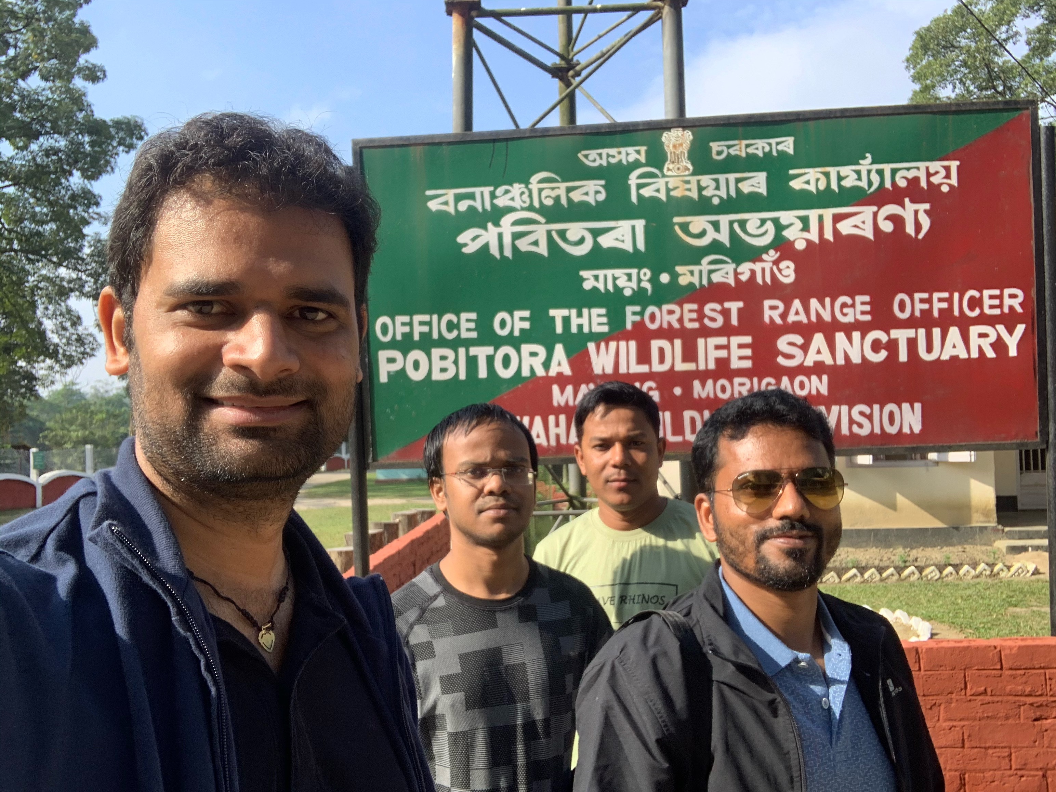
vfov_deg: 44.2
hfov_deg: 56.8
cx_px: 528
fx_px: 976
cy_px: 396
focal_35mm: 32
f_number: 2.2
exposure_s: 1/400
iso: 16
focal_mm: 2.87
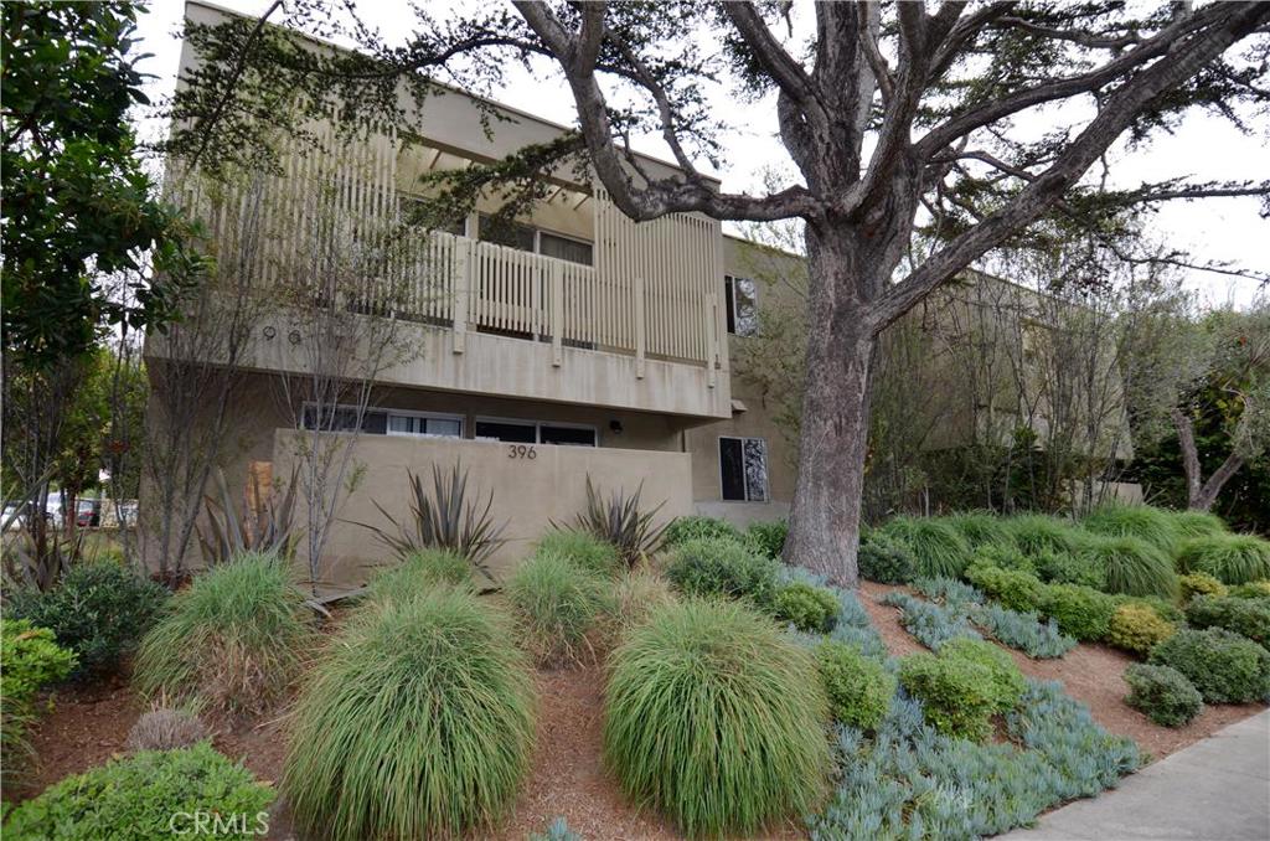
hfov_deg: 90.1
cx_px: 635
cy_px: 420
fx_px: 634
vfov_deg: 67.1
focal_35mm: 18
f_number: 4.5
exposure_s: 1/200
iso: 100
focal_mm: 12
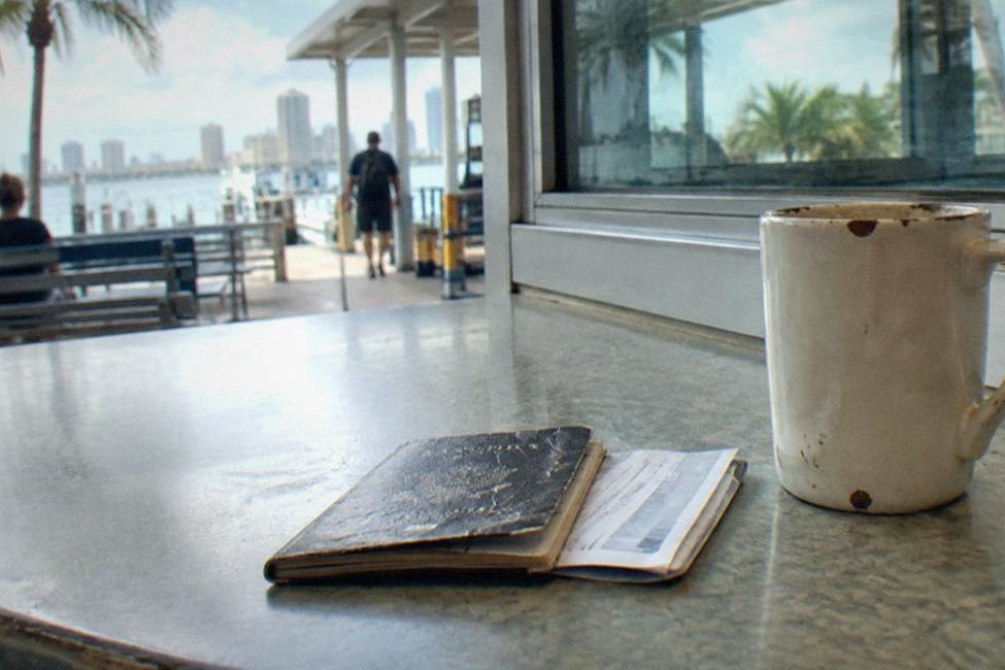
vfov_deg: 32.6
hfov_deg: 47.4
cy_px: 329
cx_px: 506
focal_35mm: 41
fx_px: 1144
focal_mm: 40
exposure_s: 1/100
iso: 200
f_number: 11
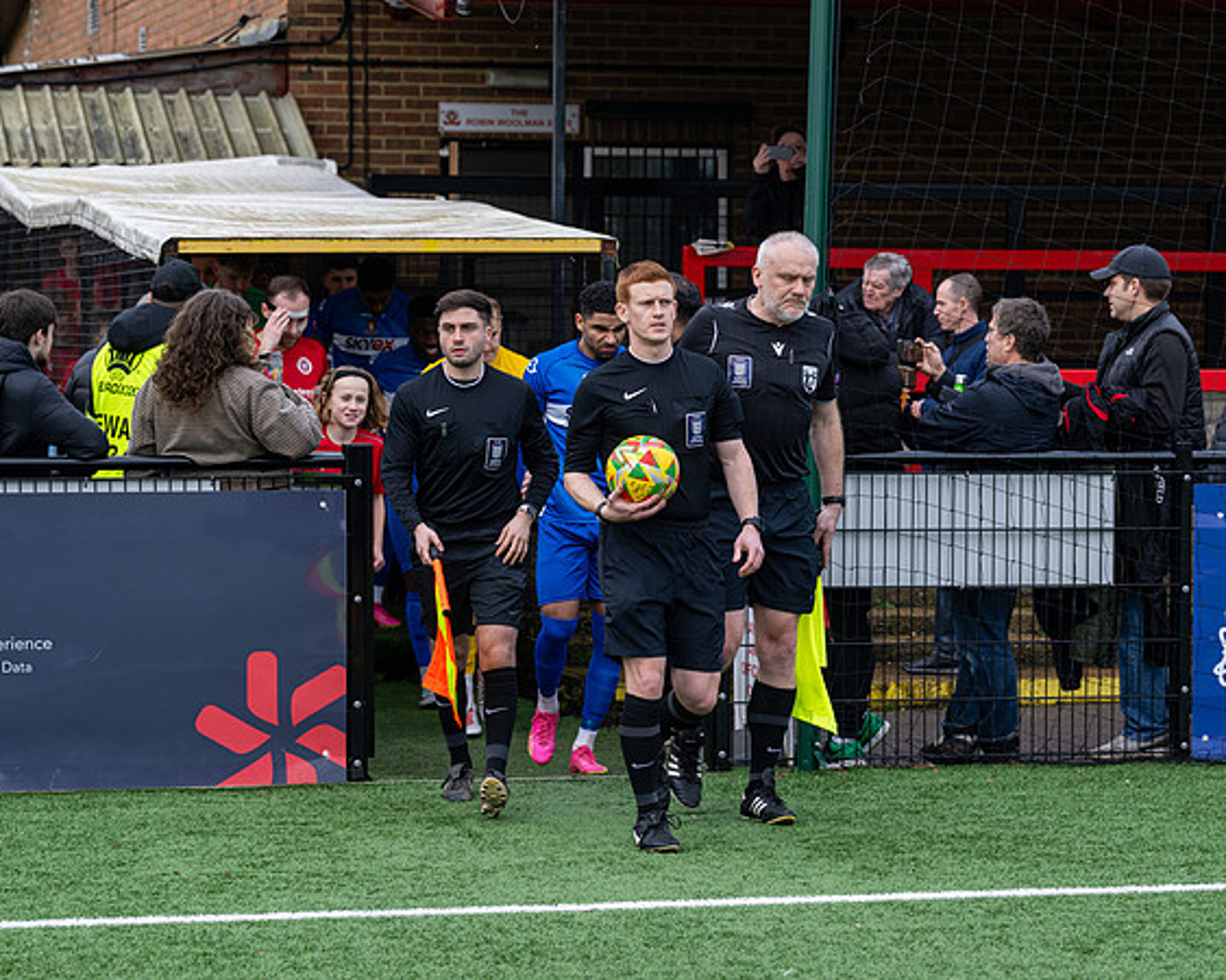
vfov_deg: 13.2
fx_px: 4248
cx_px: 665
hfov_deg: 16.4
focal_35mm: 117
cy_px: 490
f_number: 5
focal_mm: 104
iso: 250
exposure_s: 1/250
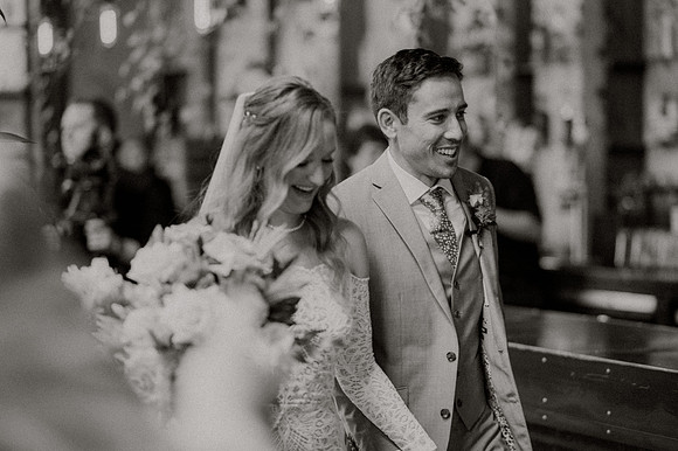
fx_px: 1976
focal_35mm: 105
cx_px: 339
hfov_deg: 19.5
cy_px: 226
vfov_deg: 13.0
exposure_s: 1/400
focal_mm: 105
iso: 640
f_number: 2
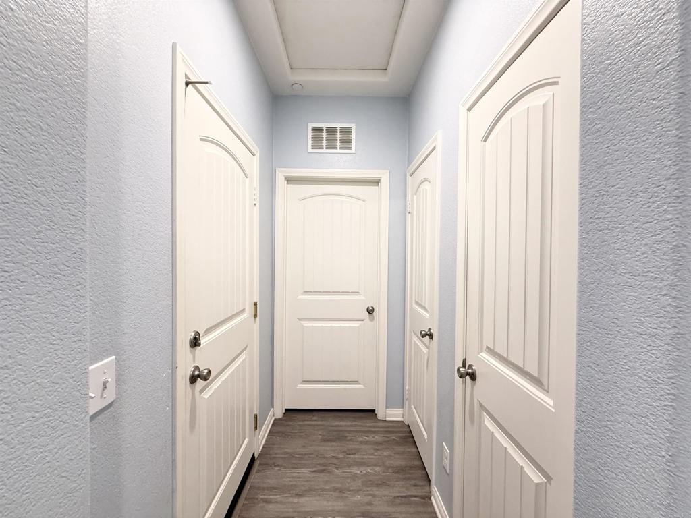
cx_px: 346
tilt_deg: -0.3
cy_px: 259
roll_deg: -0.2
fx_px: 279
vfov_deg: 85.7
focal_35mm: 14
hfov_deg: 102.1
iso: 400
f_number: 2.2
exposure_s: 1/60
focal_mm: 2.22
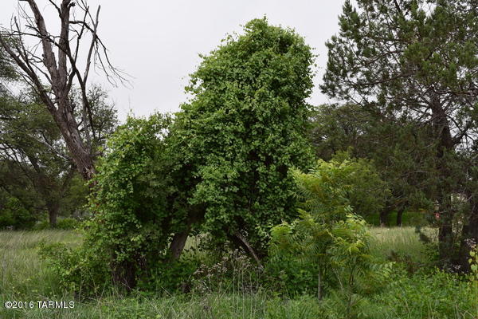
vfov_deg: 35.5
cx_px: 239
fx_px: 498
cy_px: 160
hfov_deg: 51.3
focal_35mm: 38
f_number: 10
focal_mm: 25
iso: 400
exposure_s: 1/200
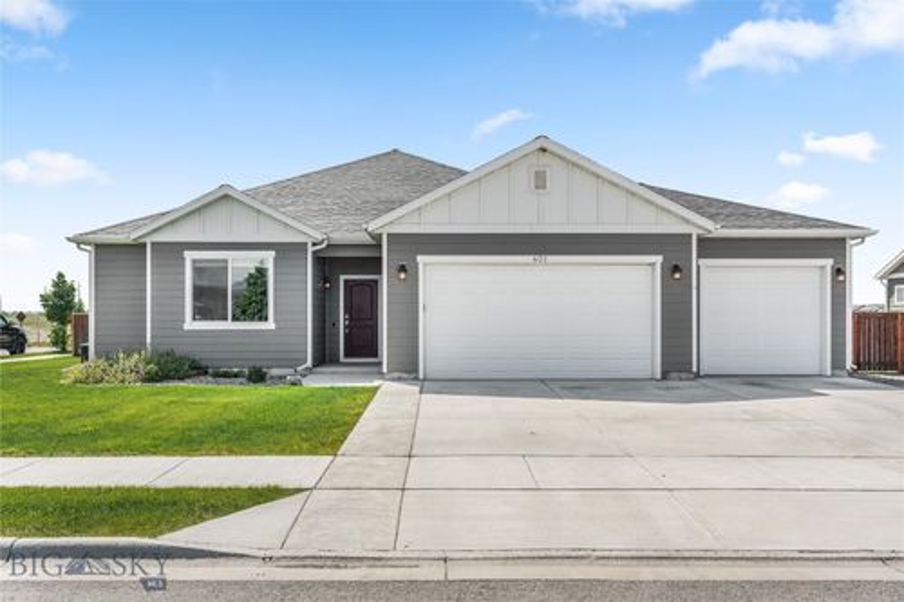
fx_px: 803
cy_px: 301
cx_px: 452
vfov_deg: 41.1
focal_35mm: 32
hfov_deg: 58.7
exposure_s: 1/2000
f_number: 7.1
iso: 500
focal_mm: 32
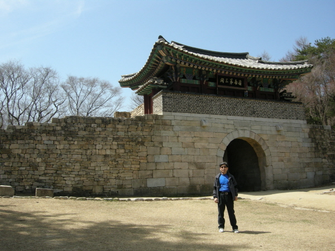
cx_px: 168
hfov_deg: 51.4
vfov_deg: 39.7
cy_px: 126
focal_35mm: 36
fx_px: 348
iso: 64
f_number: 4.8
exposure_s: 1/251
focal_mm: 7.5
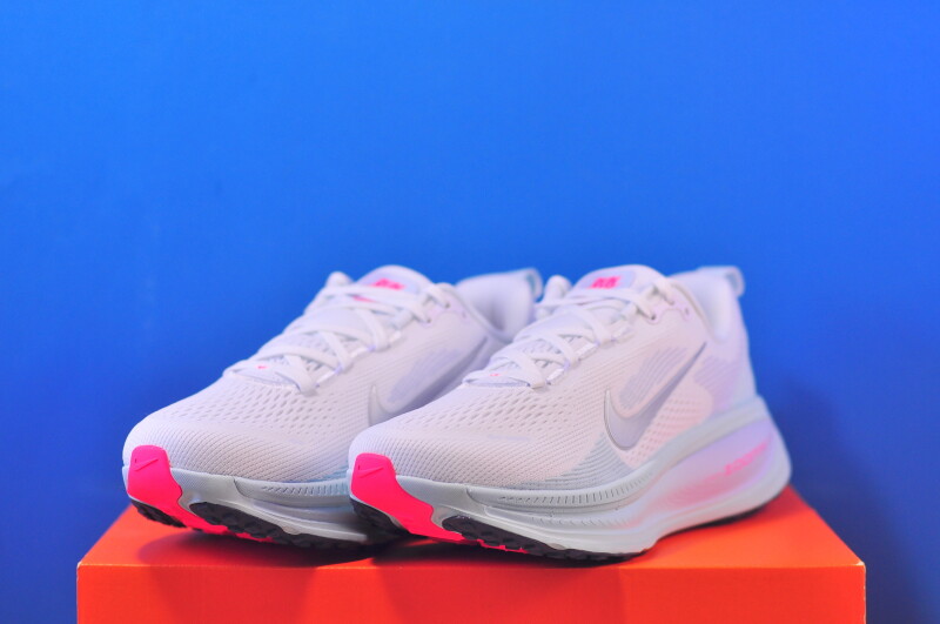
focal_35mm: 75
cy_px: 312
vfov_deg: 18.1
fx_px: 1956
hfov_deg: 27.0
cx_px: 470
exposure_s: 1/320
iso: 250
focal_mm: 50
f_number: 2.5
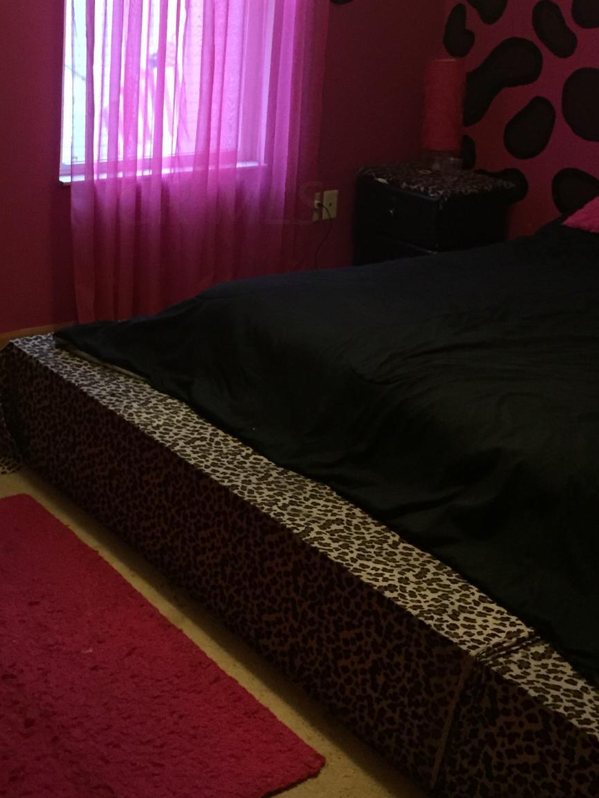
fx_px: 1154
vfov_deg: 37.3
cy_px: 203
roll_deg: -4.1
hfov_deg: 29.0
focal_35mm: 50
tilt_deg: -11.3
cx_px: 220
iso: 250
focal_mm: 4.15
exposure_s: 1/17
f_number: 2.2
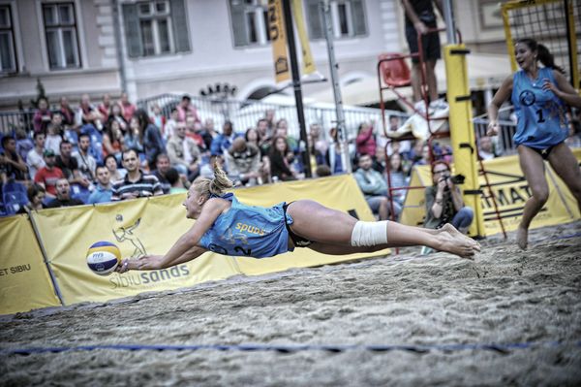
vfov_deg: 13.4
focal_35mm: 102
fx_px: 1645
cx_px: 290
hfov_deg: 20.0
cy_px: 194
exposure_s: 1/500
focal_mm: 102
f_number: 2.8
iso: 1600
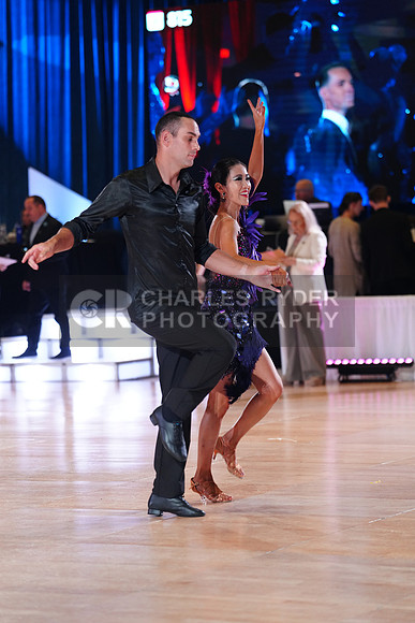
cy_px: 312
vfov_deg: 17.1
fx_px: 2074
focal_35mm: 120
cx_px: 208
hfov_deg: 11.4
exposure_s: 1/320
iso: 2000
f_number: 2.8
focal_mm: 120
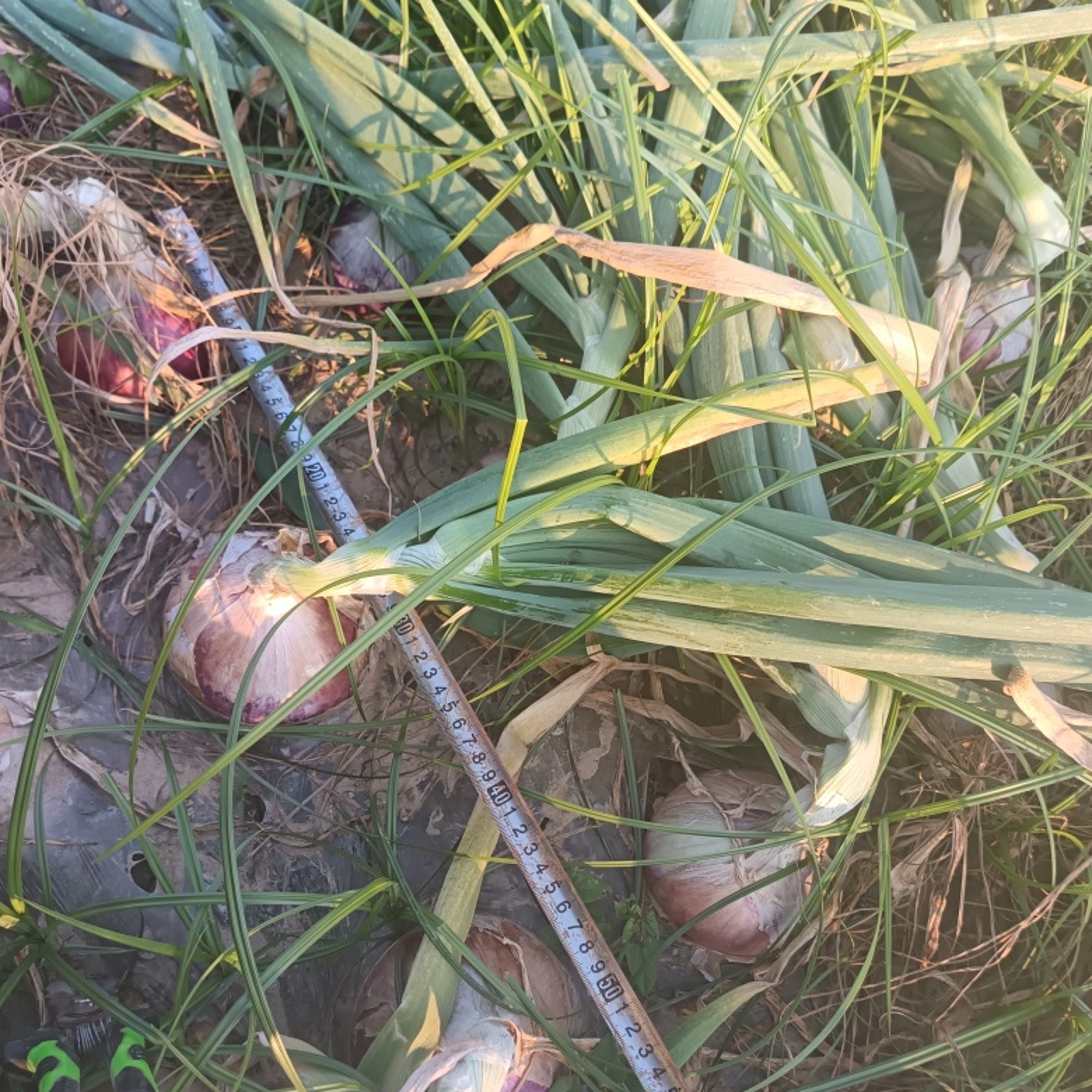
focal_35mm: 29
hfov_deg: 55.6
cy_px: 642
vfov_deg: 55.3
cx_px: 557
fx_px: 1035
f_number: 1.75
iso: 215
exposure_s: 1/120
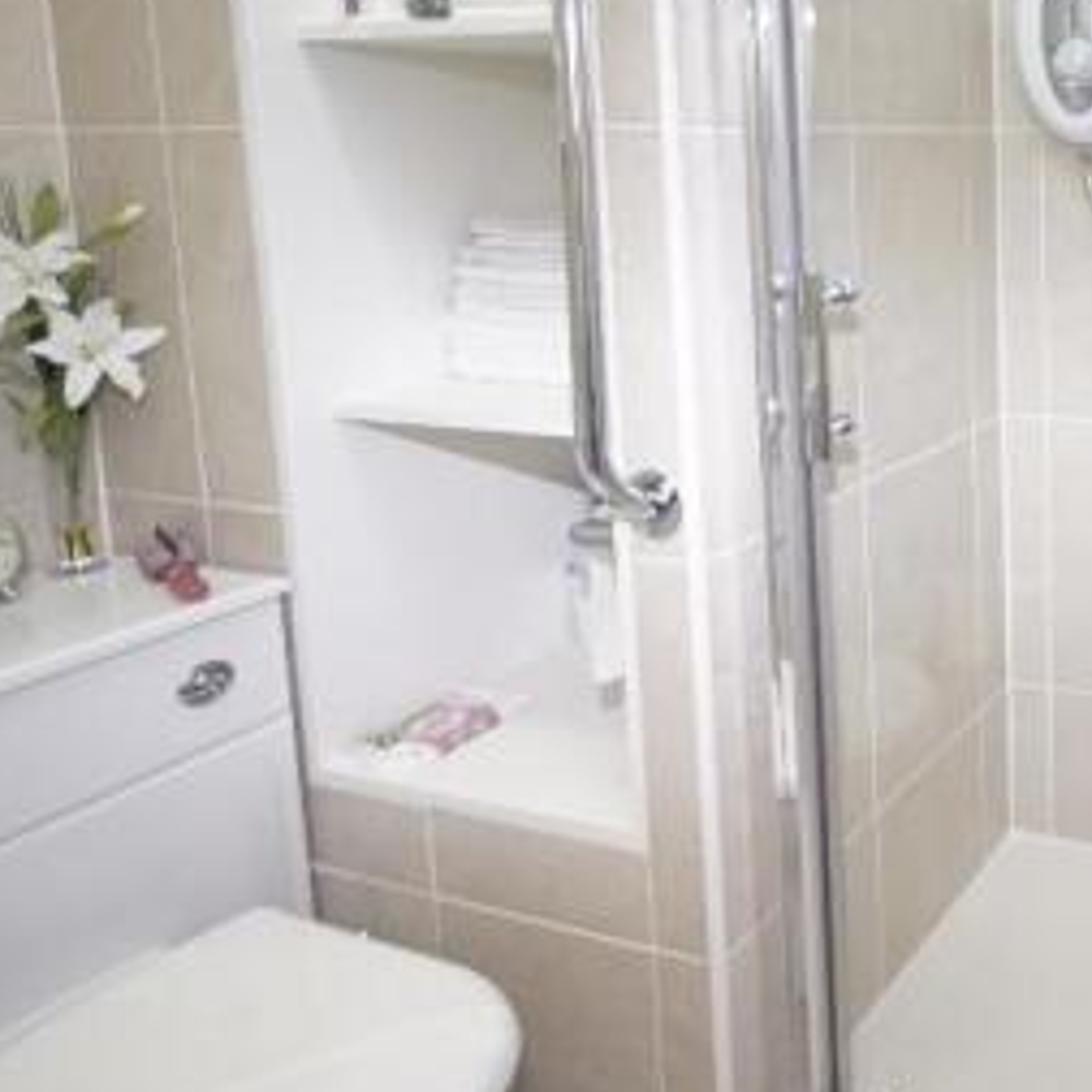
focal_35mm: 33
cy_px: 291
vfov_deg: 48.1
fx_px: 1178
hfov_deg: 40.5
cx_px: 1193
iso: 2000
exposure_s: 1/160
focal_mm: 10
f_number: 4
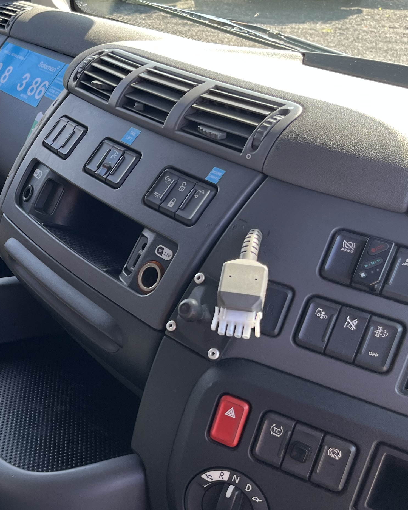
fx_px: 830
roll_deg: -0.3
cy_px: 276
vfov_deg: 34.1
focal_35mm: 55
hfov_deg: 25.3
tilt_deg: -25.0
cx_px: -61
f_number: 1.6
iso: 32
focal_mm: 5.1
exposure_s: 1/129
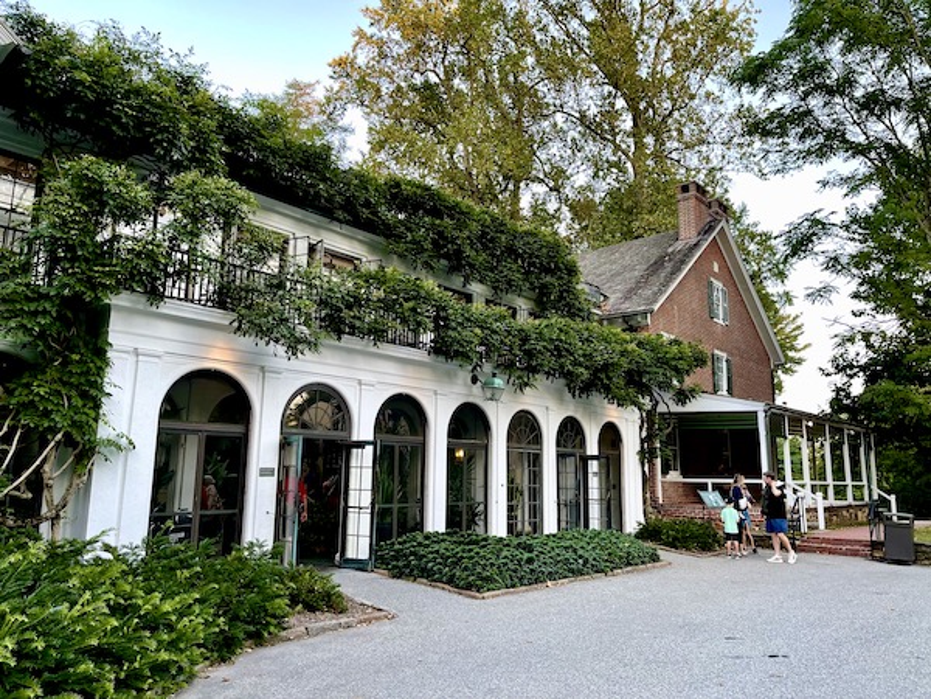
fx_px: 699
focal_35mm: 26
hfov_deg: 67.3
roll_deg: -0.9
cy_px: 350
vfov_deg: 53.1
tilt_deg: +10.6
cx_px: 466
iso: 100
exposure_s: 1/121
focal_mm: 5.1
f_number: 1.6
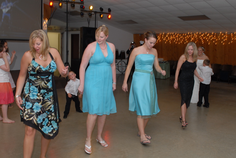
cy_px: 79
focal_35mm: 36
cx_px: 118
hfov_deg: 53.1
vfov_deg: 37.0
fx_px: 236
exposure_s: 1/30
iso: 250
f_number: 4
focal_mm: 24
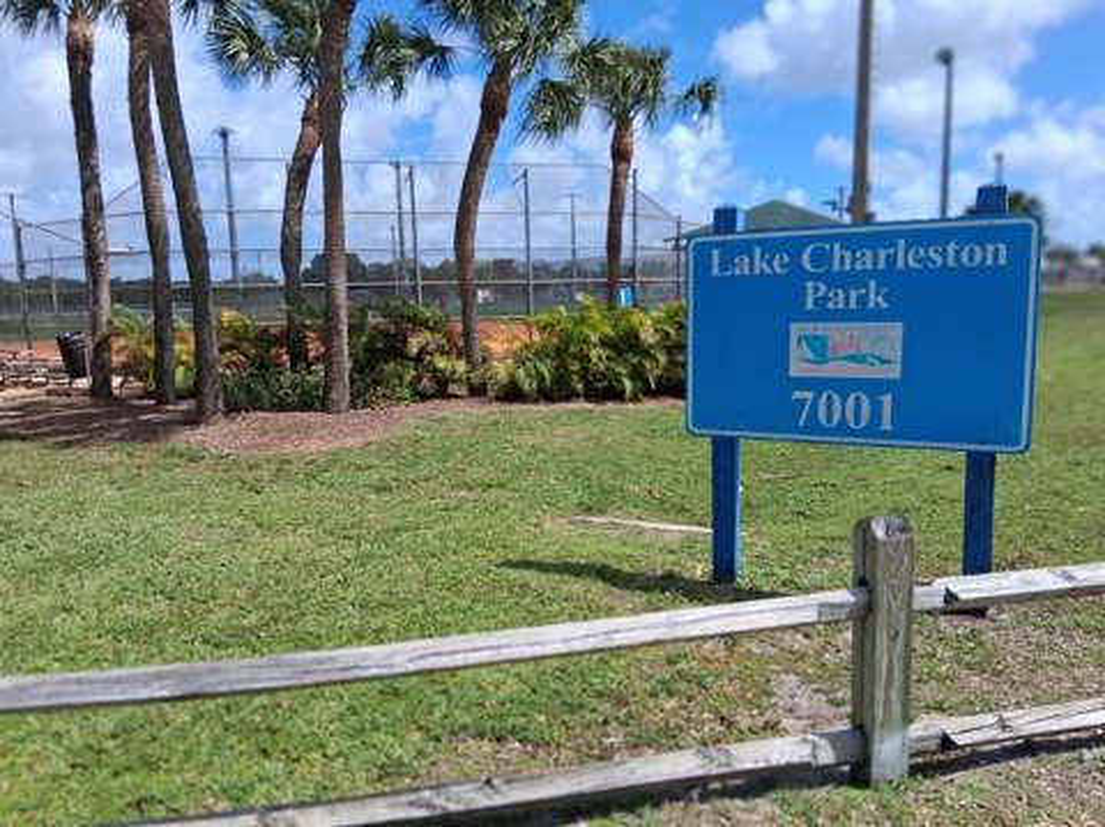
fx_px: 829
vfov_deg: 53.0
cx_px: 552
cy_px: 414
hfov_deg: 67.4
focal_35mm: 26
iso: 25
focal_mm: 3.98
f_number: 1.8
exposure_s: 1/670
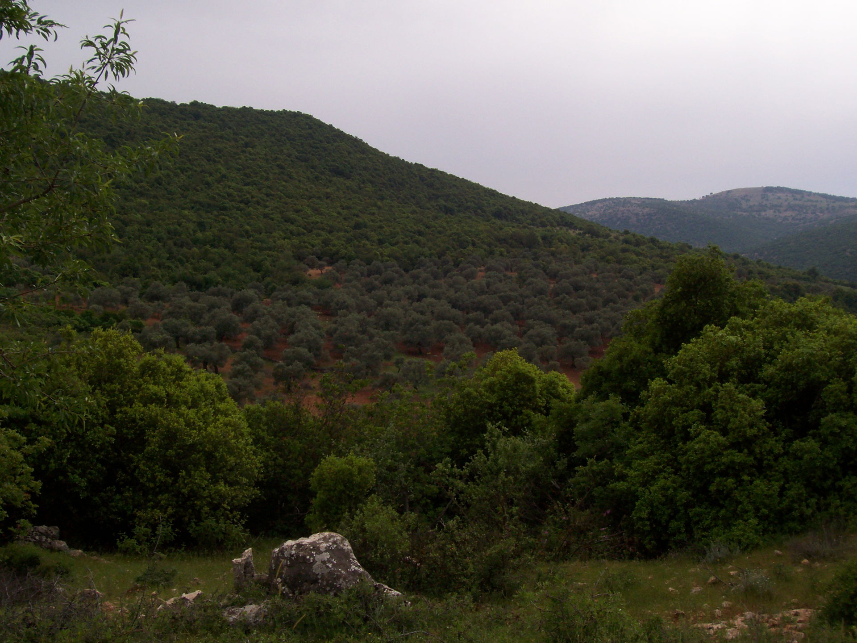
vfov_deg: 34.3
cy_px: 322
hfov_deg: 44.8
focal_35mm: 42
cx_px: 428
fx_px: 1040
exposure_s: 1/469
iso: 80
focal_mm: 7
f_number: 5.6
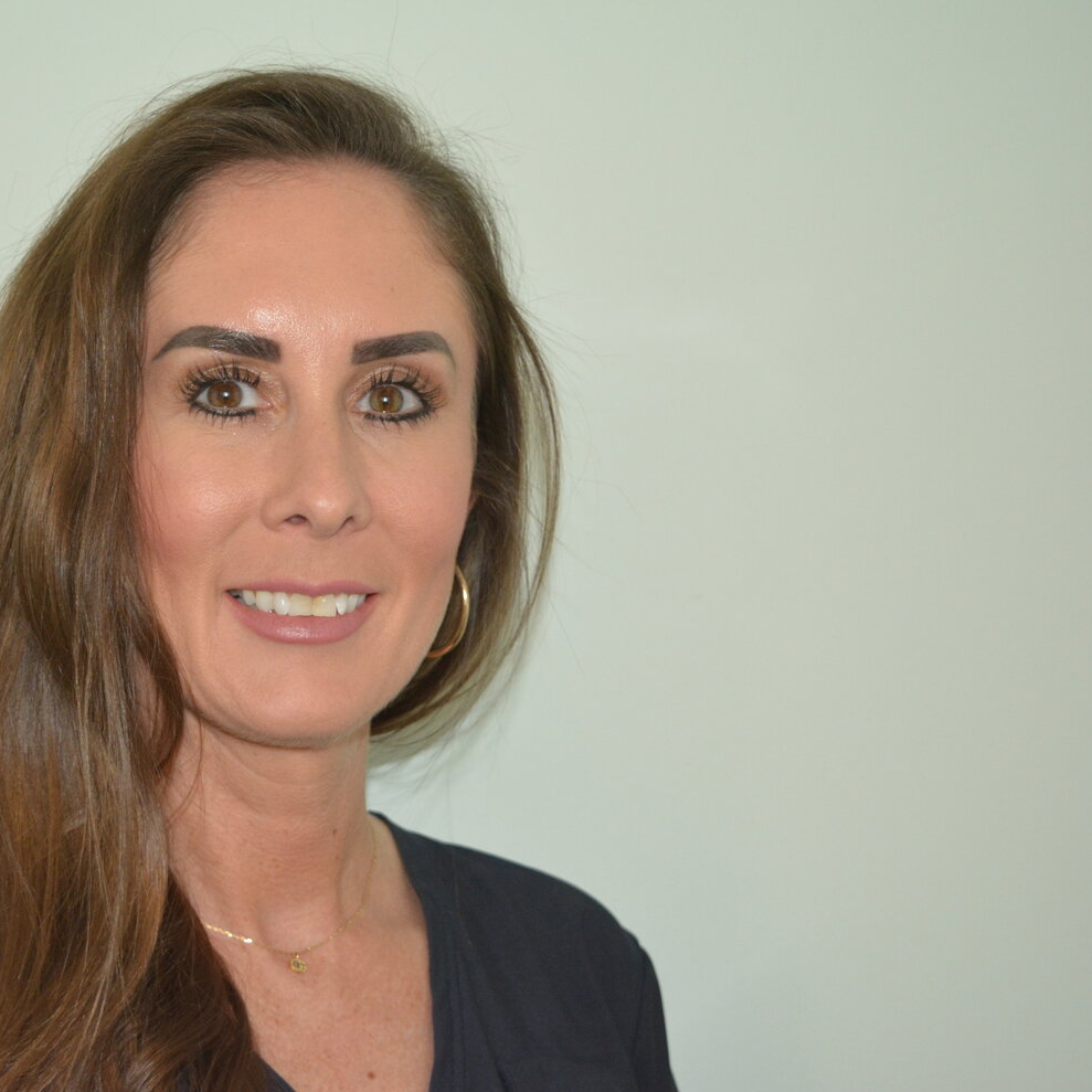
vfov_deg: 25.5
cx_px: 273
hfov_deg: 25.2
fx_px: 2414
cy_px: 545
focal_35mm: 68
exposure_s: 1/60
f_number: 4.5
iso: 1600
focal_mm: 35
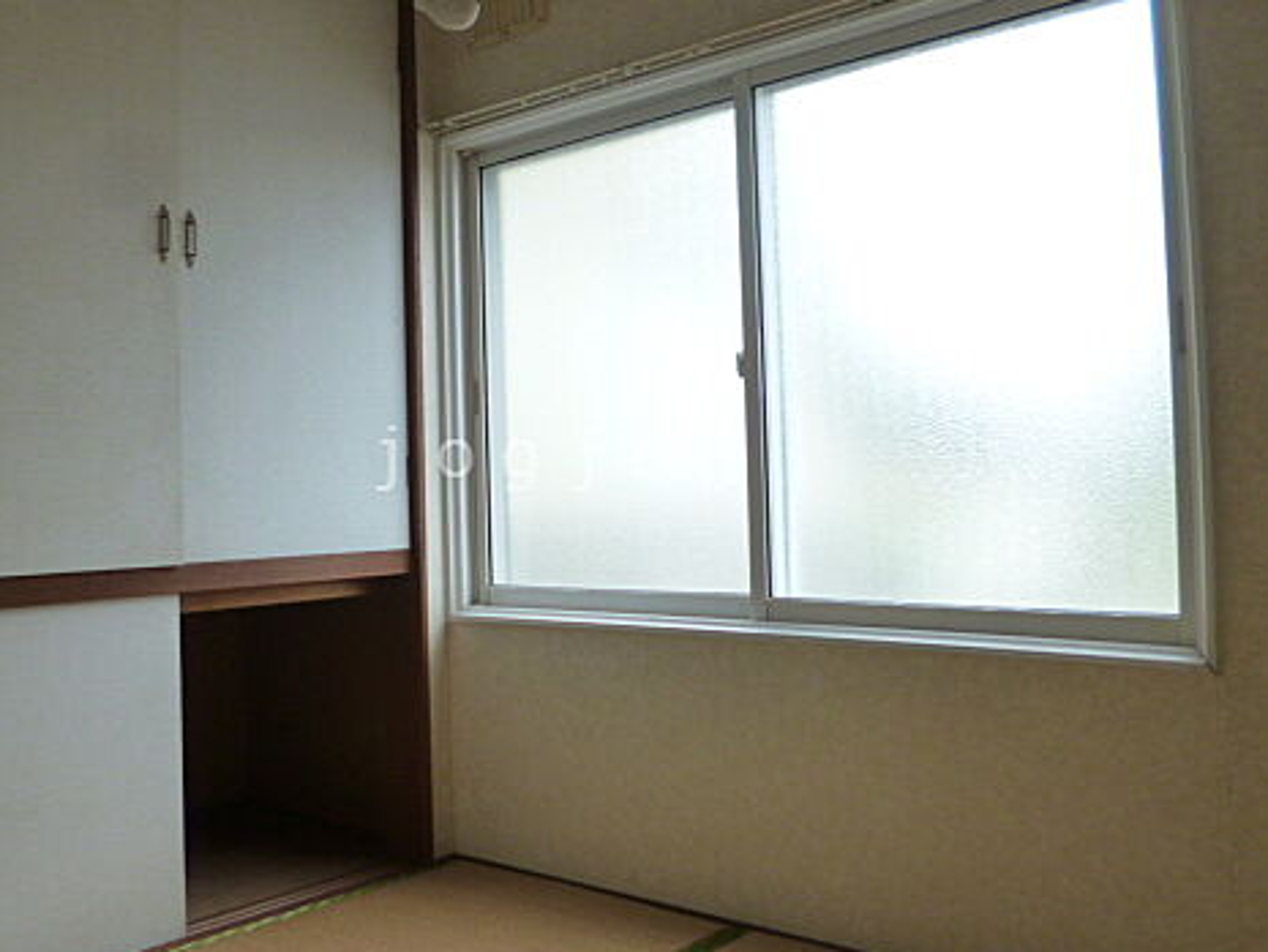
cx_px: 562
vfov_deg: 43.0
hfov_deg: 55.2
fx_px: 1209
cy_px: 458
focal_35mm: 33
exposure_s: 1/200
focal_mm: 4.3
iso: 160
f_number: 2.5
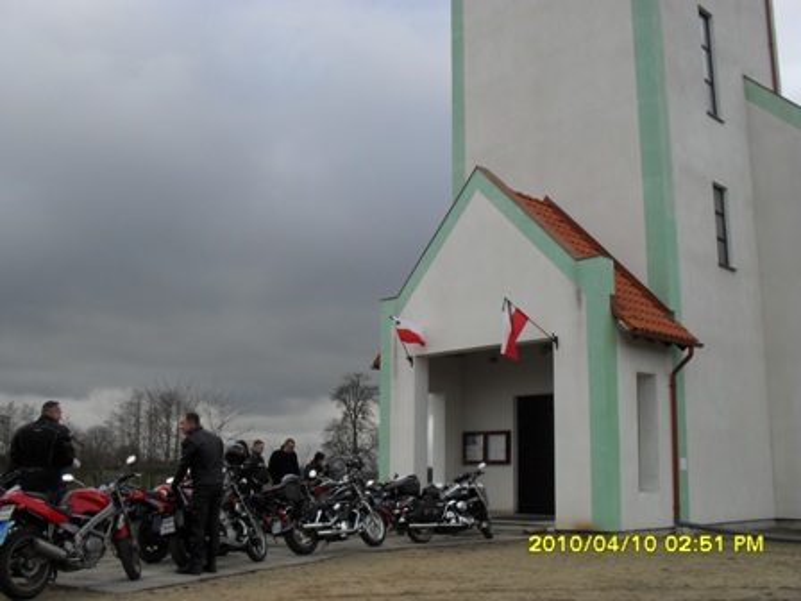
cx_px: 400
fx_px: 810
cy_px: 300
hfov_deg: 52.6
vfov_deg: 40.7
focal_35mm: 35
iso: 100
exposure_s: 1/125
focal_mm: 6.3
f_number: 8.4
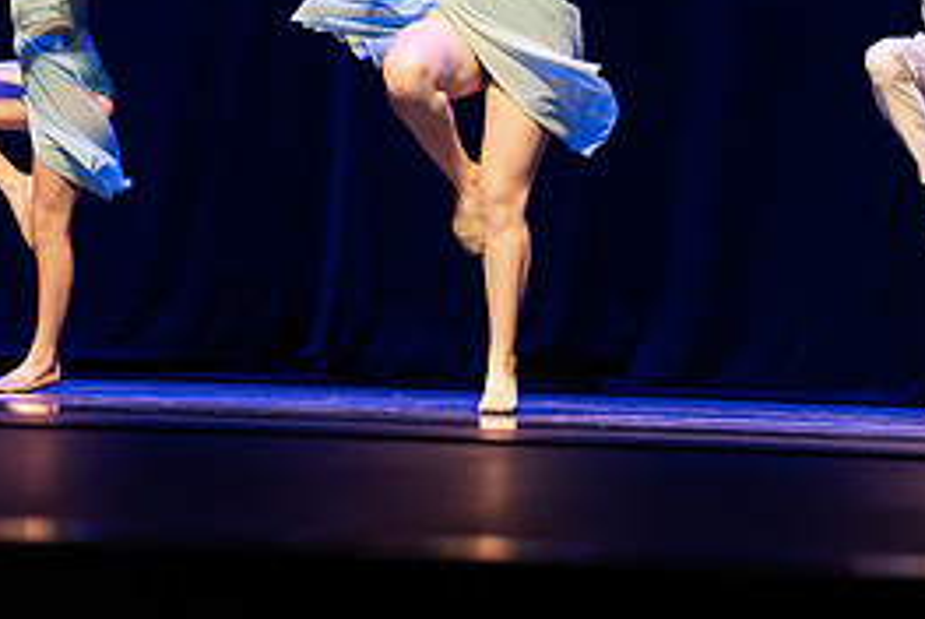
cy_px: -44
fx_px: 4990
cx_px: 953
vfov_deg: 7.1
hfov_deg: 10.5
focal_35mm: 194
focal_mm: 88
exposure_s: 1/640
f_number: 2.8
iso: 3200
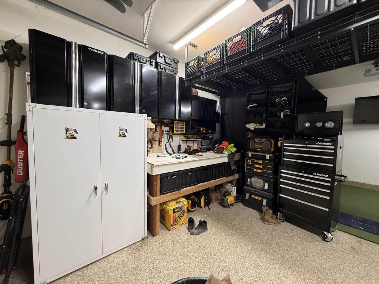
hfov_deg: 102.1
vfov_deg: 85.7
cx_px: 190
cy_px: 142
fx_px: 153
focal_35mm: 14
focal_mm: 2.22
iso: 200
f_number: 2.2
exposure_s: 1/60
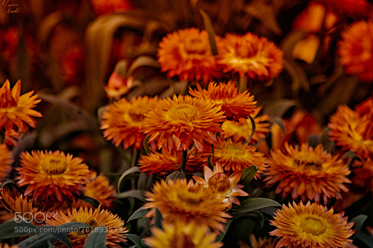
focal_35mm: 360
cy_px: 124
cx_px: 186
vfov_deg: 3.8
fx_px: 3729
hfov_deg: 5.7
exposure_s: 1/125
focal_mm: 240
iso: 200
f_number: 5.3
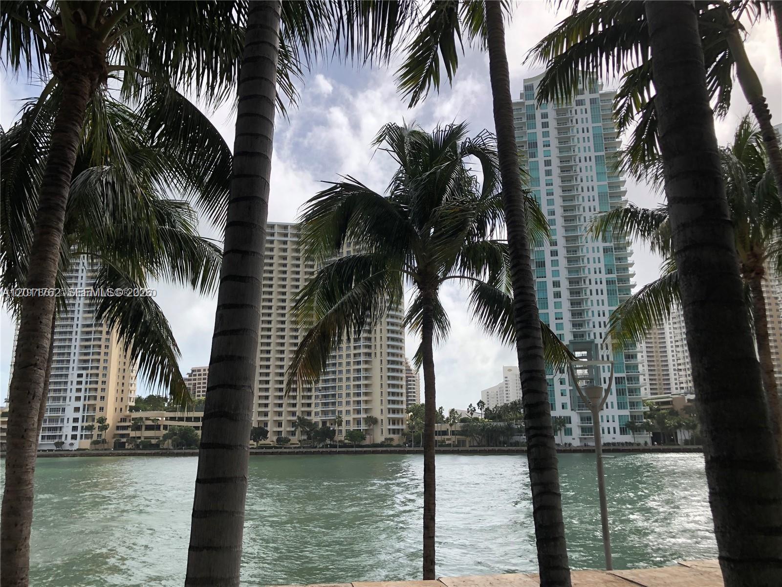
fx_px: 633
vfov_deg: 49.7
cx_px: 391
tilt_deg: +13.6
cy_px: 294
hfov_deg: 63.4
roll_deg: -0.1
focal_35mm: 28
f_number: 1.8
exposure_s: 1/3040
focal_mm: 3.99
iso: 20
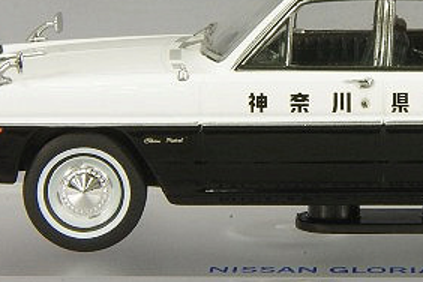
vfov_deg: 5.4
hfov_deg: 8.1
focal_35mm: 254
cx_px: 374
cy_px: 58
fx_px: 2984
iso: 400
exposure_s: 1/1.67
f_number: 32
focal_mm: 75
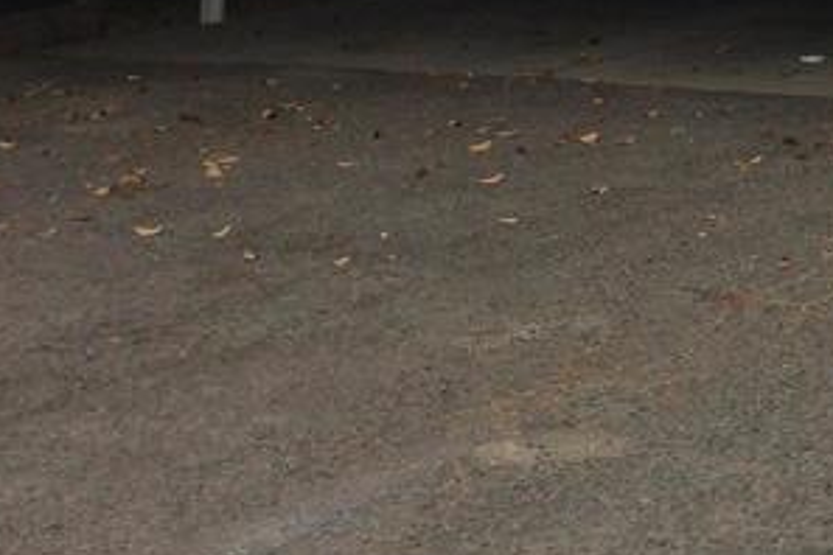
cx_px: 1231
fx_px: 2406
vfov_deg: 12.2
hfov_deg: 17.7
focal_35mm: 104
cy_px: -395
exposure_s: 1/2160
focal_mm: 4.15
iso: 32
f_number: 2.2
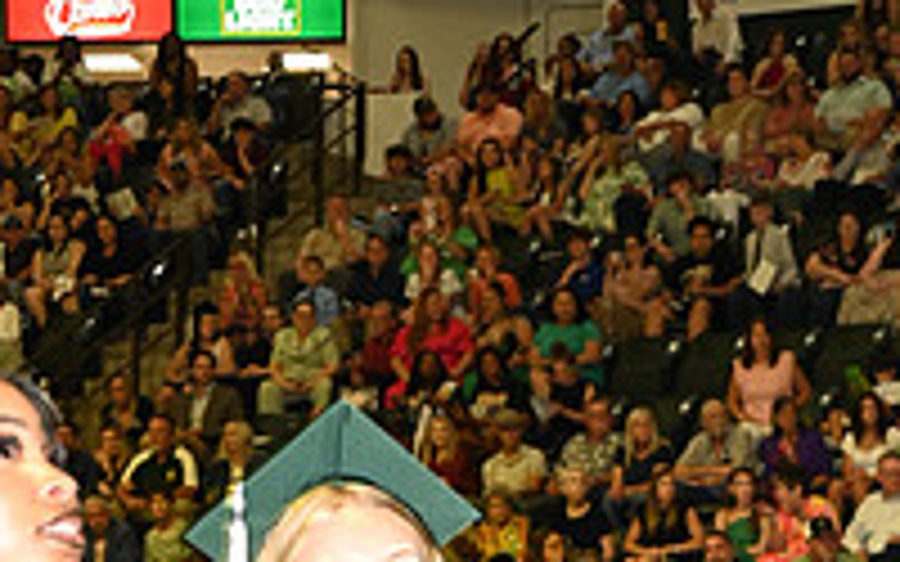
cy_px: 1259
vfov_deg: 8.4
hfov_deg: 14.2
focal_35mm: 145
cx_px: 860
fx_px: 3557
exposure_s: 1/60
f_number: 5.6
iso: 1600
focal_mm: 49
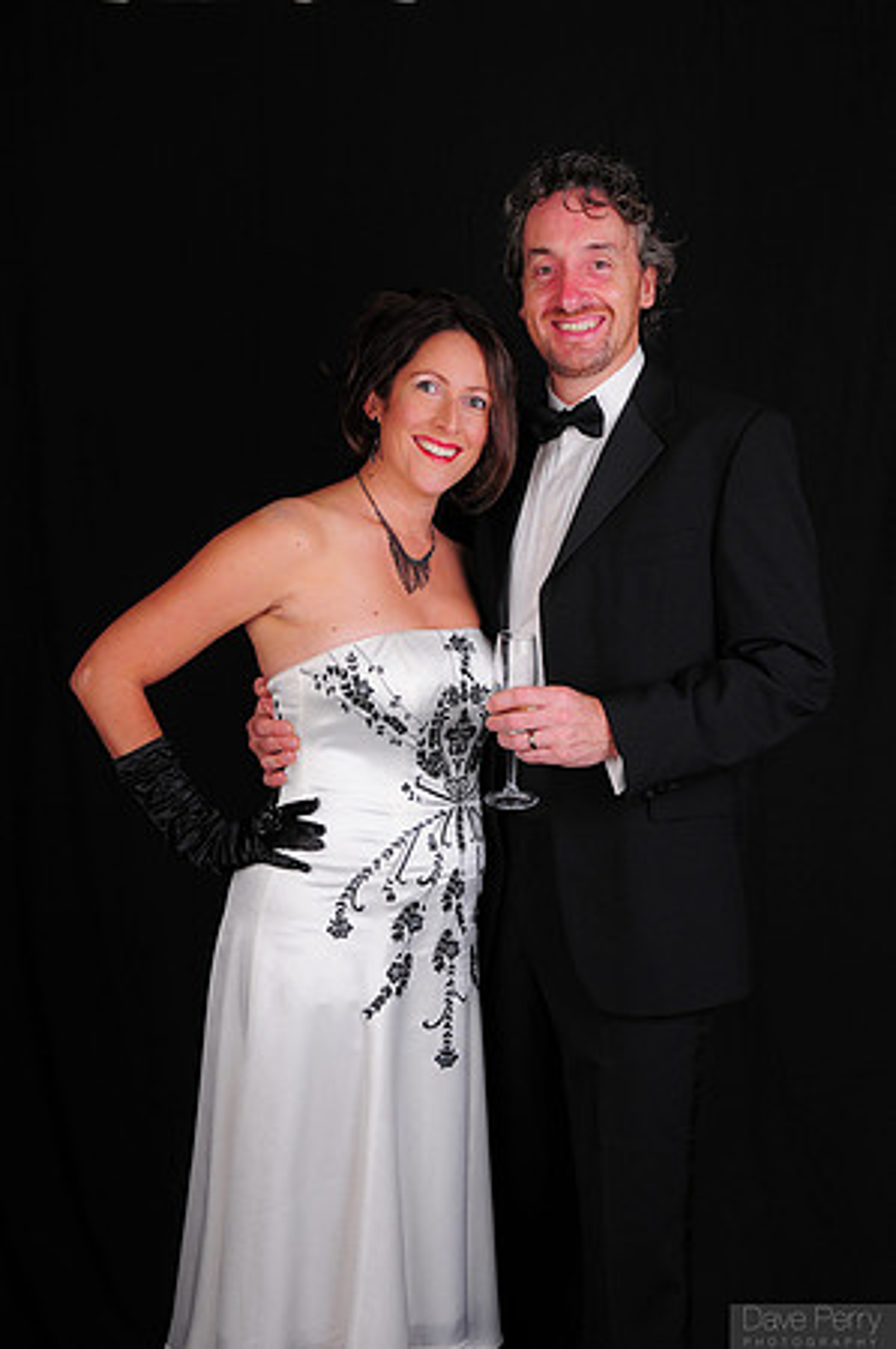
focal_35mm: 44
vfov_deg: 45.0
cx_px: 448
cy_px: 674
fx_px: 1628
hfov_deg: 30.8
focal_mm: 29
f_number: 8
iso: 200
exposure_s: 1/125
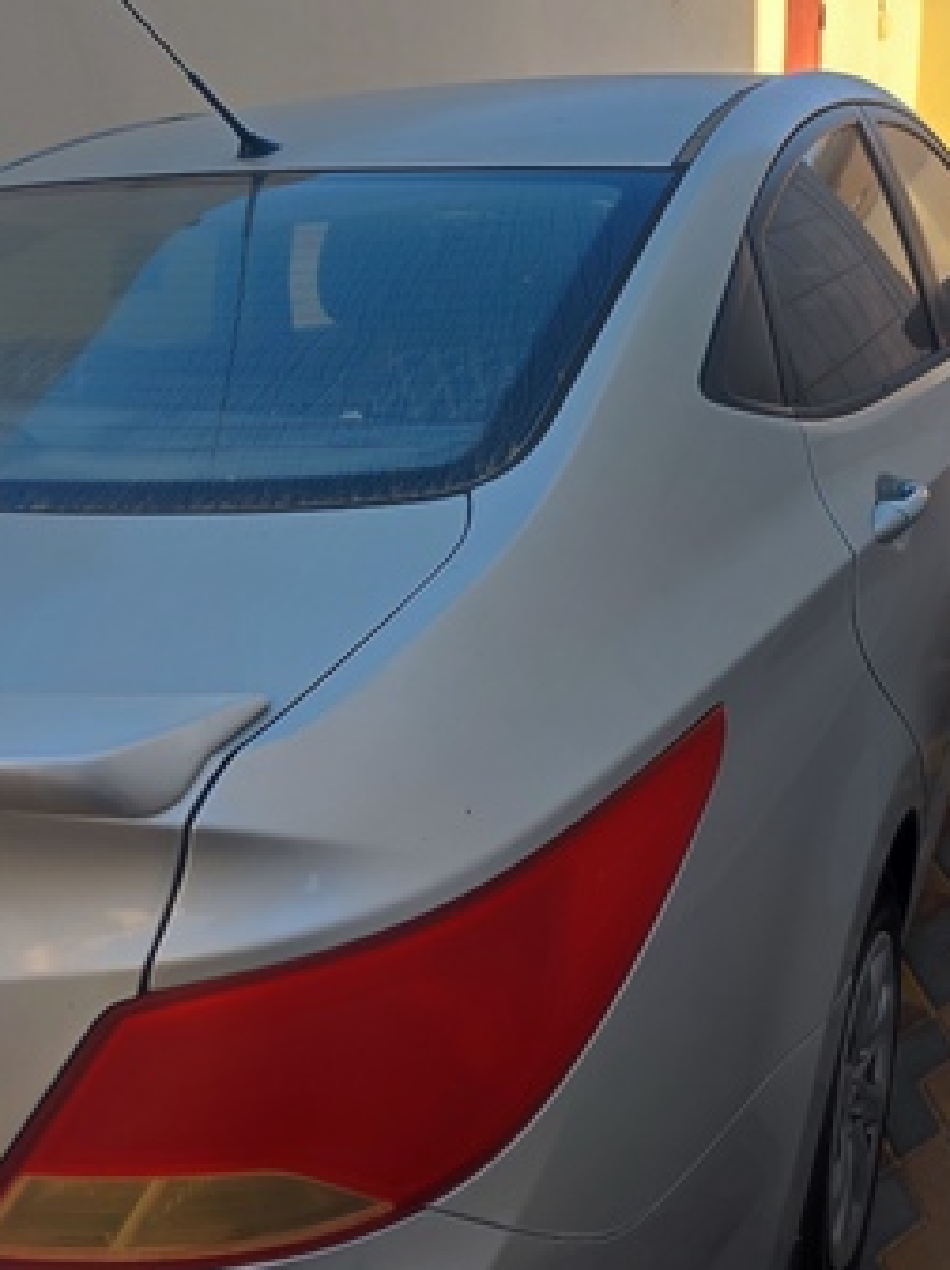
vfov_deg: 54.0
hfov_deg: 41.6
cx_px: 560
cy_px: 675
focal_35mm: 34
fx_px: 1246
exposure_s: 1/120
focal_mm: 4.7
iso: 104
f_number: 1.79
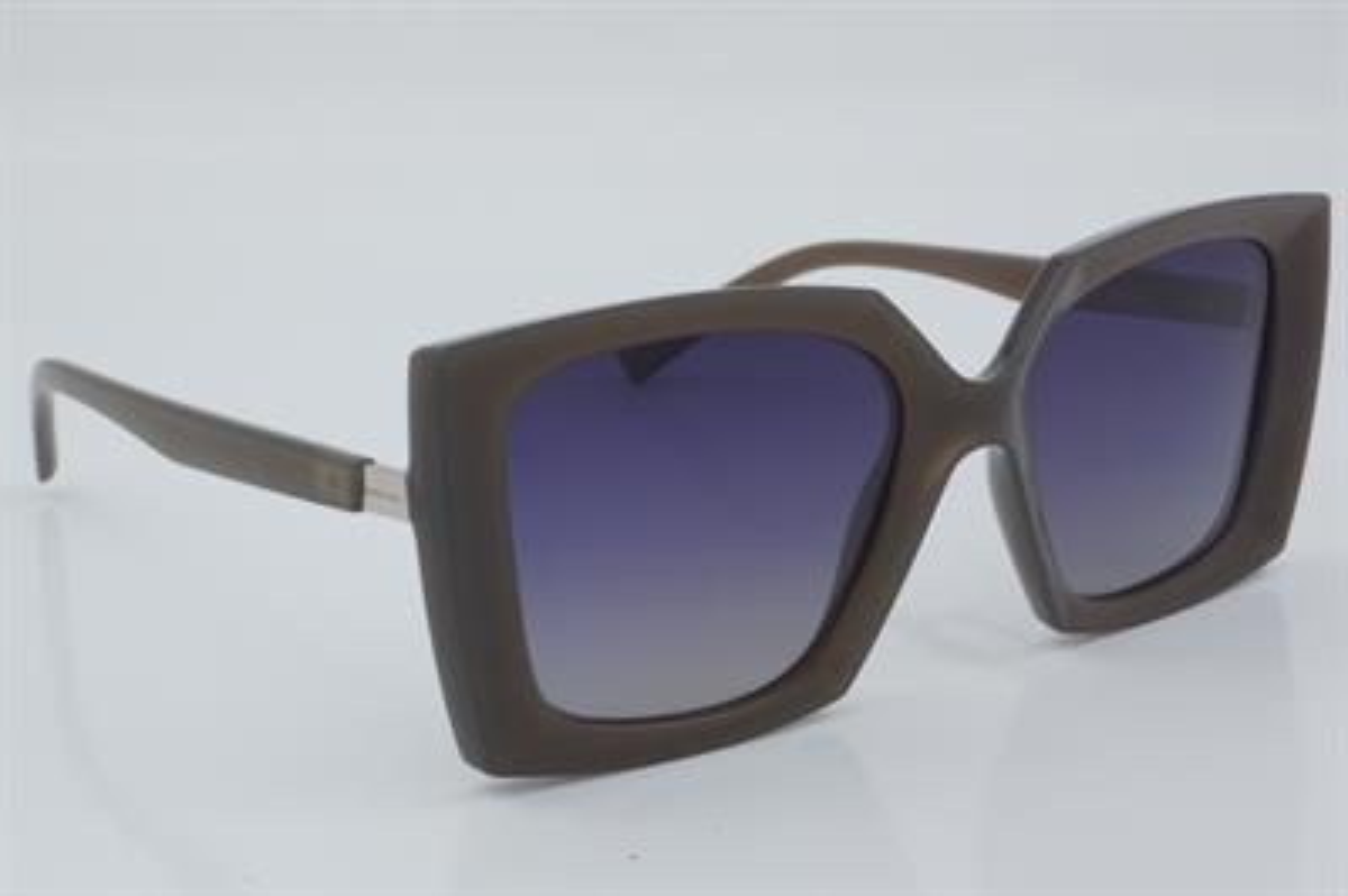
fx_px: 2806
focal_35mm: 75
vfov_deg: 18.2
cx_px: 674
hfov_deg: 27.0
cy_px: 448
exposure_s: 1/4
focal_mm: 50
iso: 100
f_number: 32
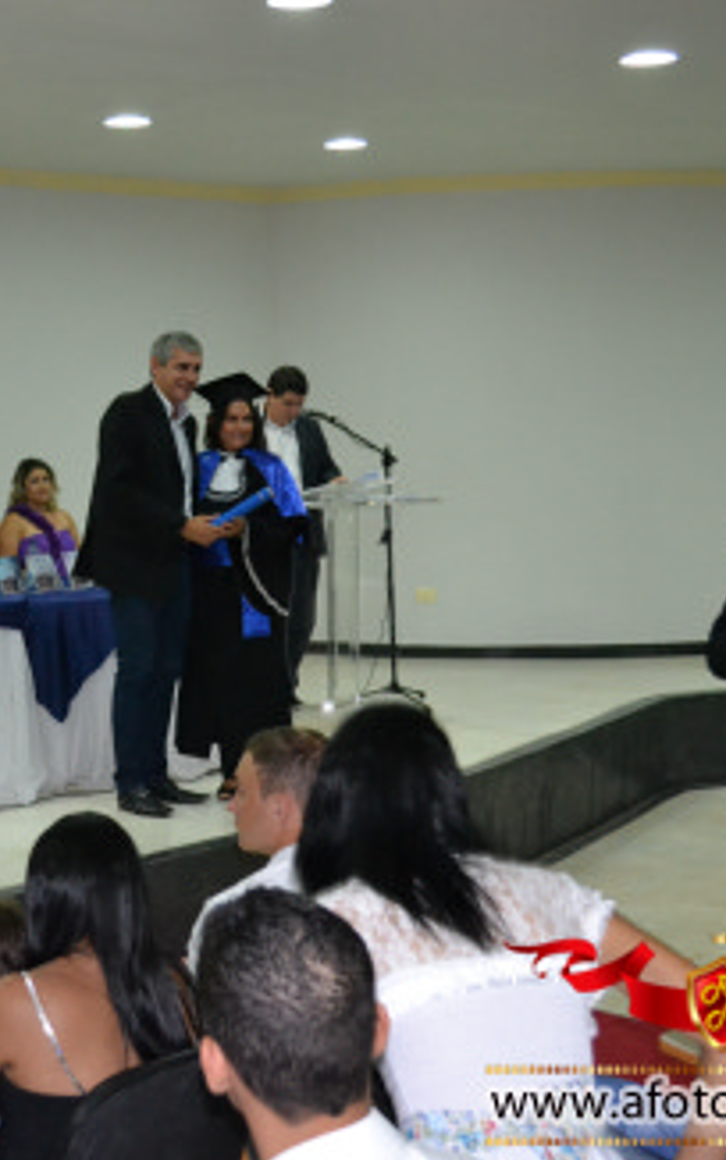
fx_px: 1929
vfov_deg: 33.5
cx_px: 103
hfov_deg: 21.0
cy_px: 585
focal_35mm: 61
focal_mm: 26
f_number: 4.2
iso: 2500
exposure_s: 1/60
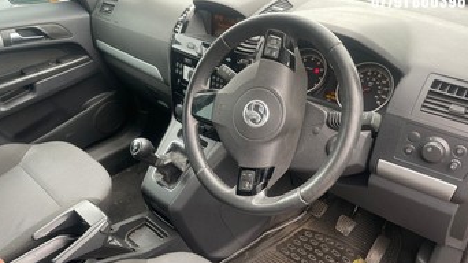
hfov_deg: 66.1
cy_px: 155
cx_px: 230
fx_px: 360
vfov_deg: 40.0
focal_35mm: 29
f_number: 1.6
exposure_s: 1/121
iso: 125
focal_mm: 4.2
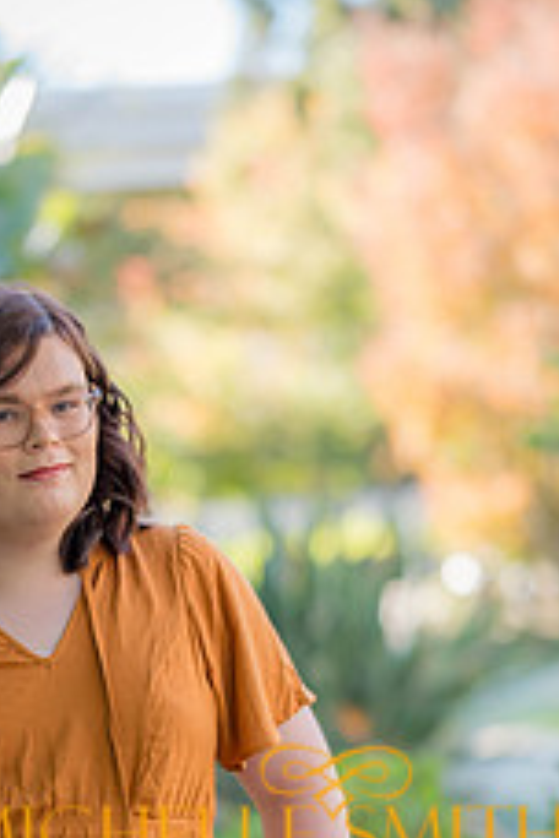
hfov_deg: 8.2
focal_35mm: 168
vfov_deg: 12.2
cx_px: 228
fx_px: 3913
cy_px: 702
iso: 100
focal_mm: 85
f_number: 1.8
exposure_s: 1/400
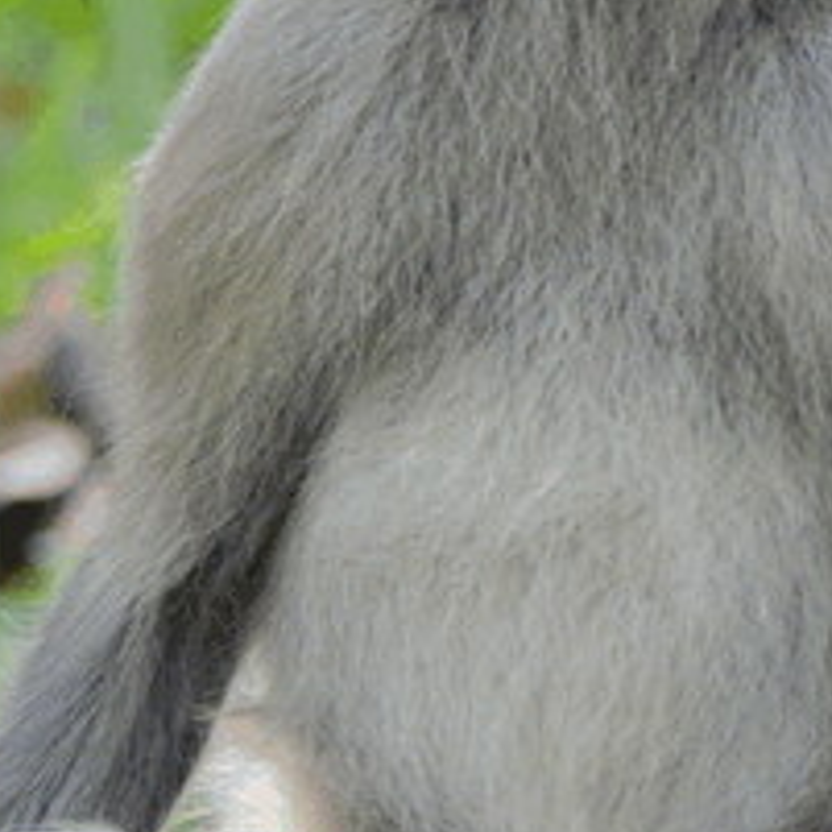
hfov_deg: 1.0
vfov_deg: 1.0
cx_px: 683
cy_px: 170
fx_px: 46554
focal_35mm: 1712
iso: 360
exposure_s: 1/250
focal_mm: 300
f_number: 6
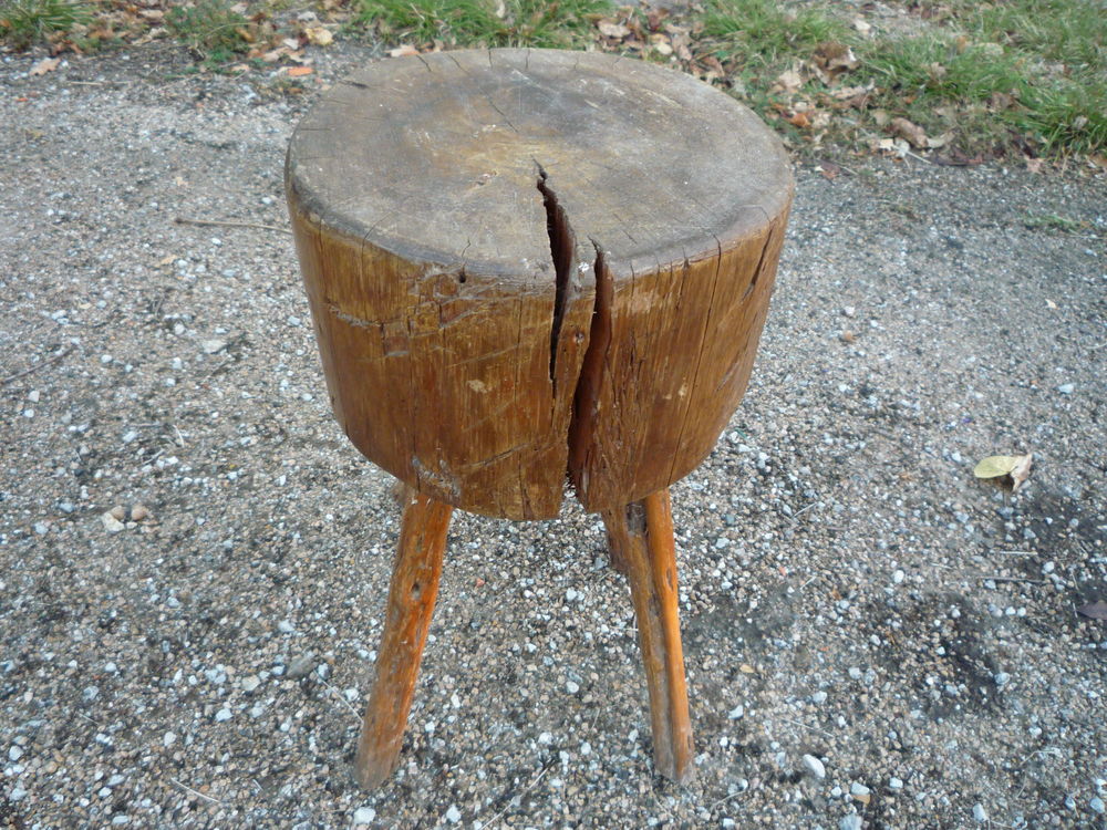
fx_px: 959
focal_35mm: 30
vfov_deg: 46.8
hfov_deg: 60.0
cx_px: 554
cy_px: 415
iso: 200
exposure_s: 1/30
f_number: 3.3
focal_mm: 5.2
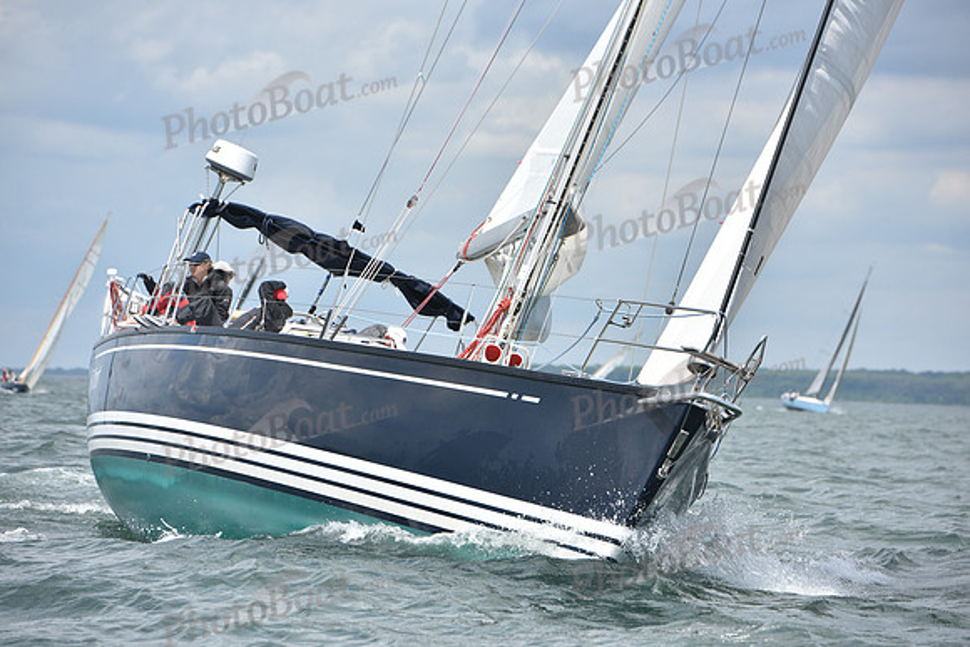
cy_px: 324
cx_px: 485
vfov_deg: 6.9
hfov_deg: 10.3
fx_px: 5390
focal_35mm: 200
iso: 250
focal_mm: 200
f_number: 6.3
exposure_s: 1/1250
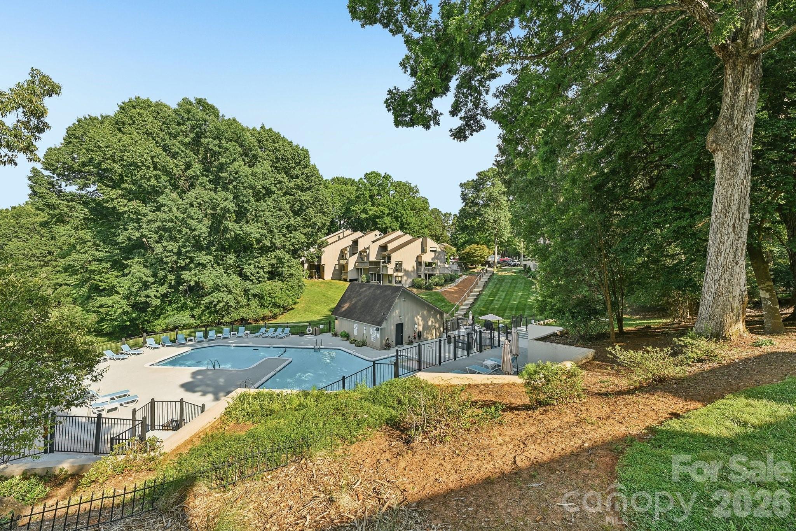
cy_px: 266
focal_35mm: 14
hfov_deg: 104.3
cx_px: 398
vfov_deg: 81.2
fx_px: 310
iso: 100
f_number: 8
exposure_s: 1/100
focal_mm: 14
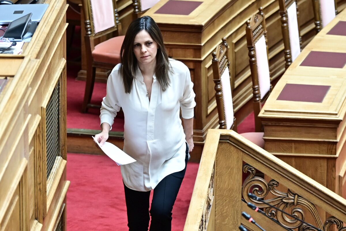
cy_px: 116
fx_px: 1730
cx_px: 173
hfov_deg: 11.4
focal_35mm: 180
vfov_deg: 7.6
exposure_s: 1/400
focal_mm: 120
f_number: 3.2
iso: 800
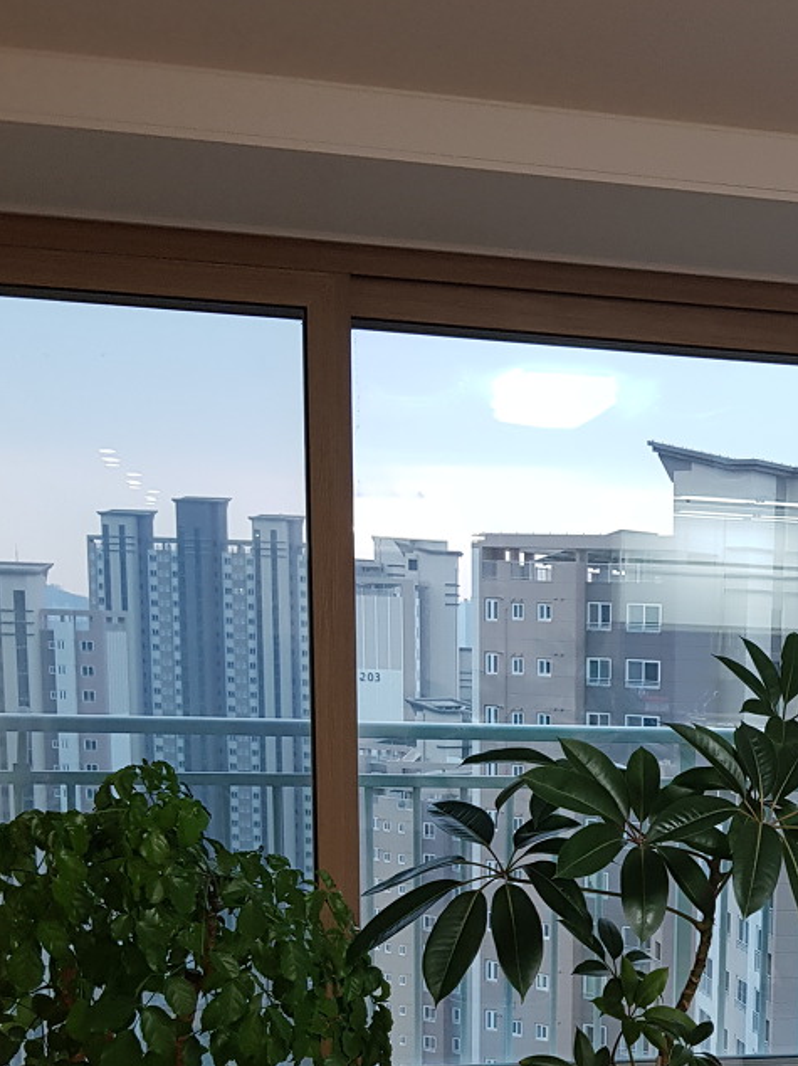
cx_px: 776
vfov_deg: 32.5
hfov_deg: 25.0
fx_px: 1722
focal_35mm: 56
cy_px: 978
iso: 100
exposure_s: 1/60
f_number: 1.7
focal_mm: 4.2
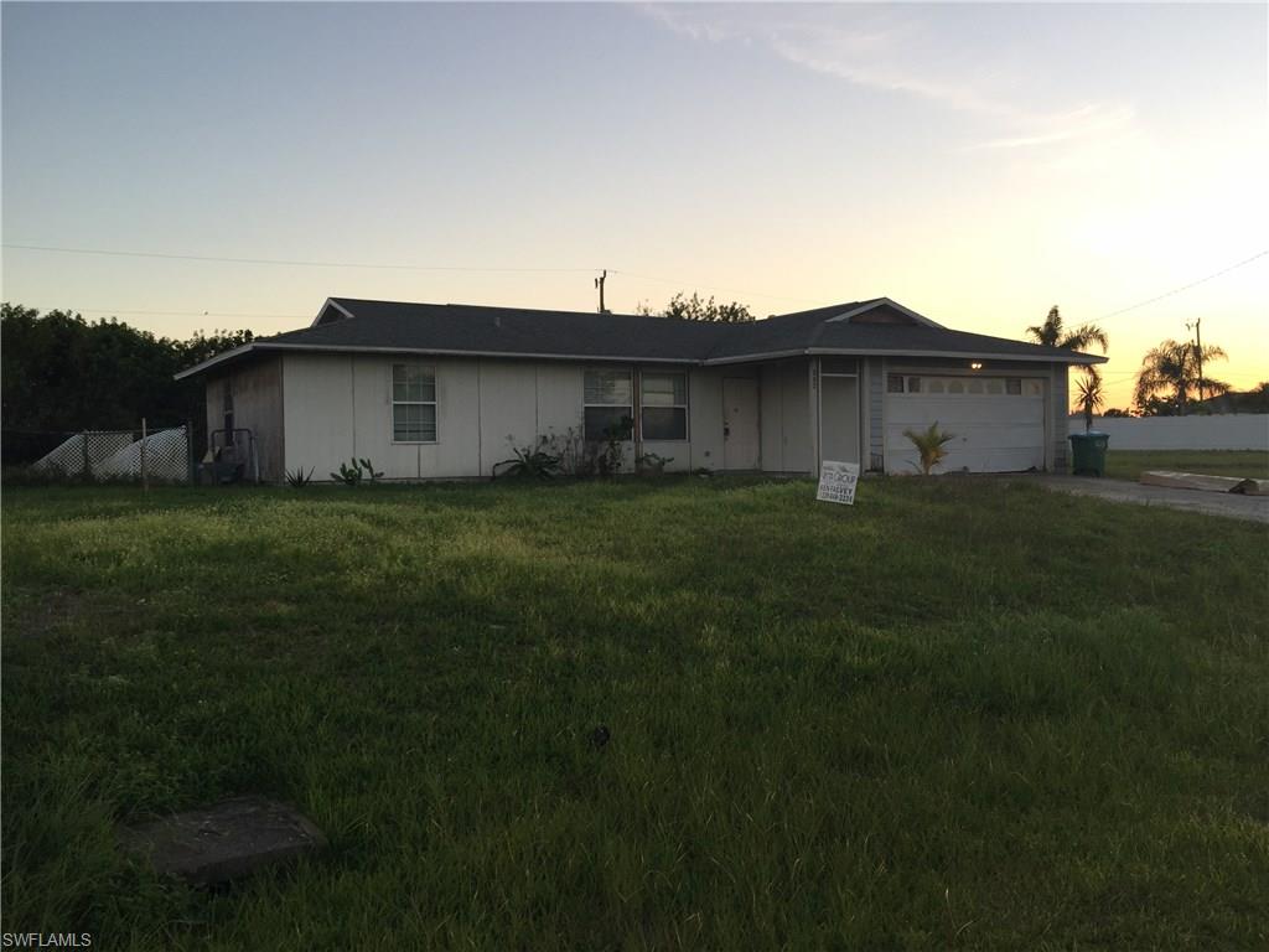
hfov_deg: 61.7
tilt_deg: -0.4
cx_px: 634
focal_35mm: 29
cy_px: 476
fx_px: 1063
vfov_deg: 48.2
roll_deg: -0.1
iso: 32
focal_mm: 4.15
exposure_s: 1/144
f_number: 2.2
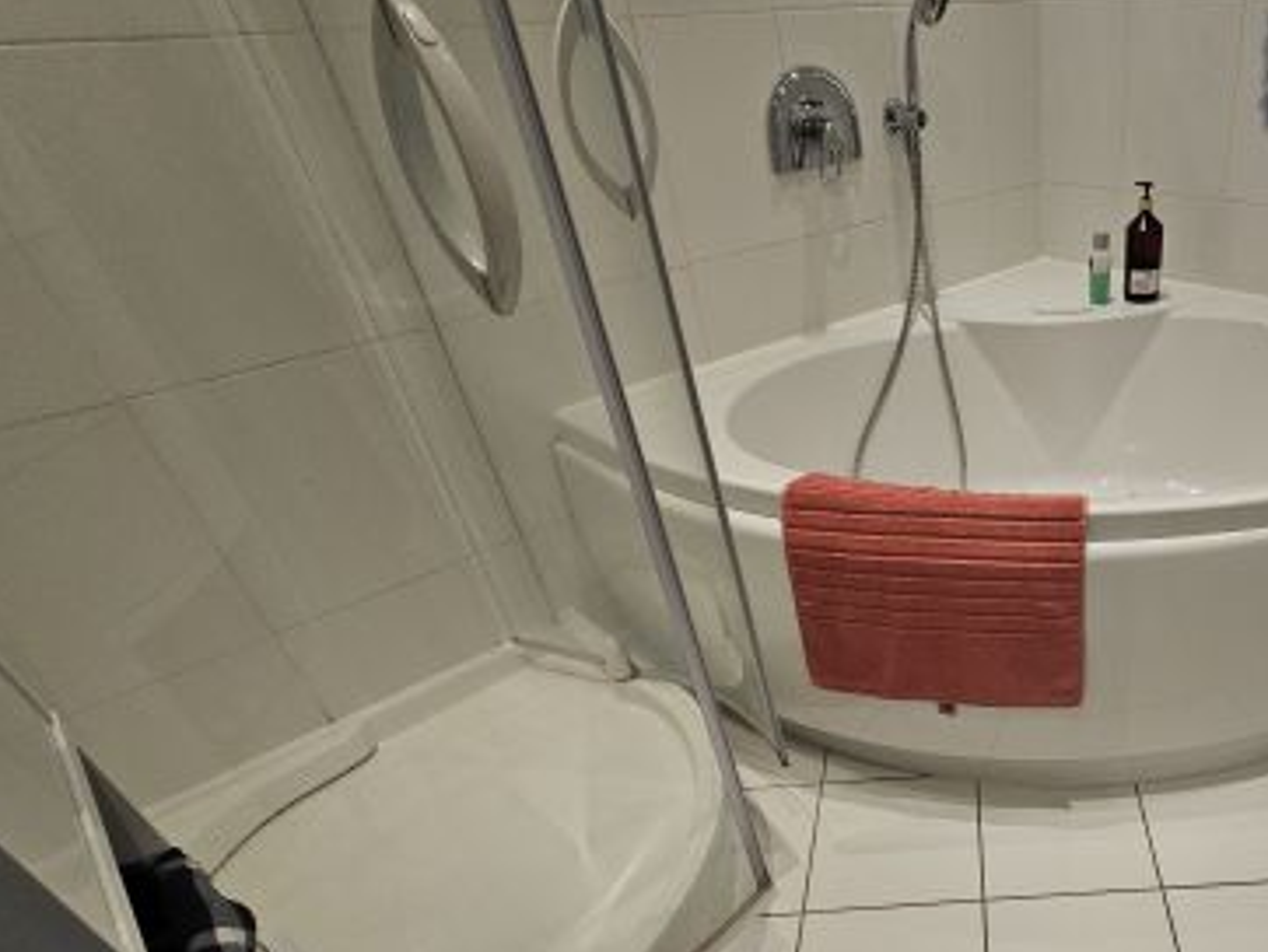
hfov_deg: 69.4
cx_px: 1004
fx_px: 806
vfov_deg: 59.4
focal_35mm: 22
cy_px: 651
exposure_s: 1/50
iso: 100
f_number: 2.2
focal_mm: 2.2
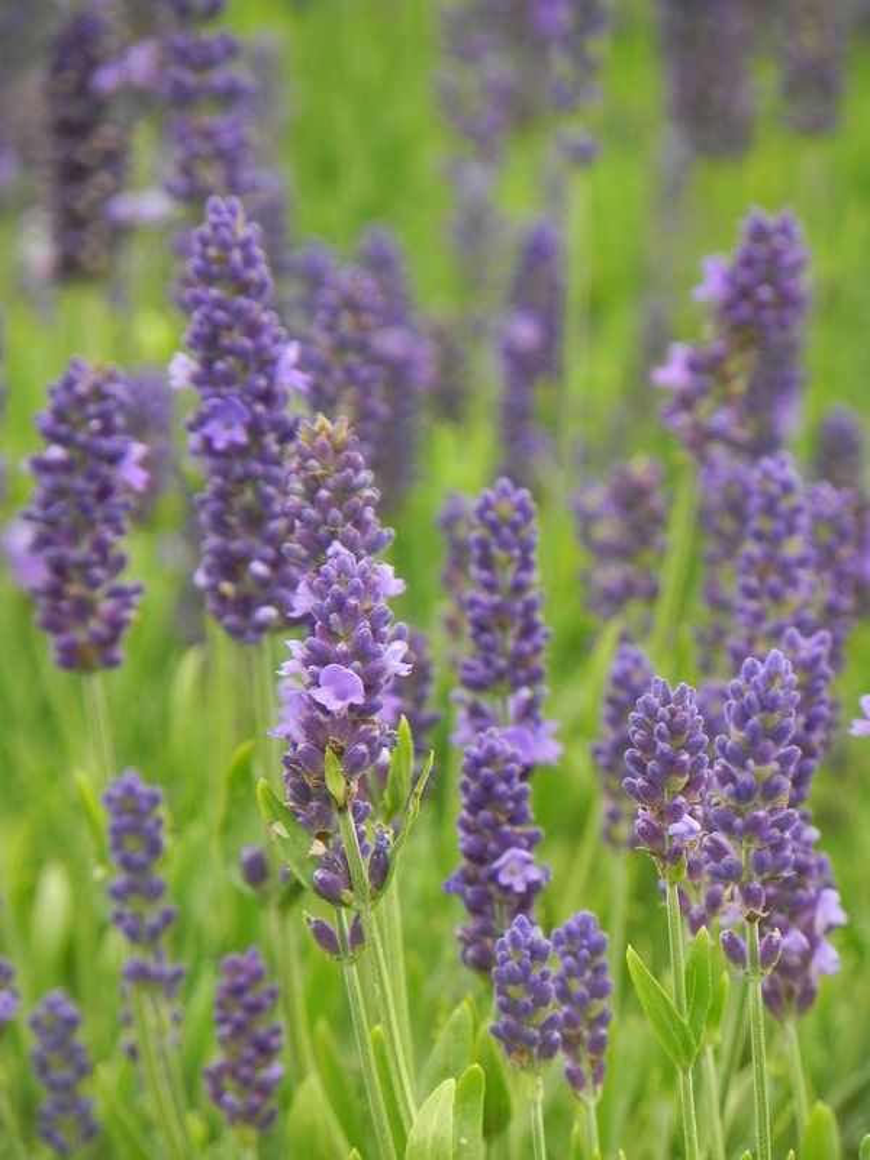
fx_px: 16119
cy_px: 580
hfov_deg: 3.1
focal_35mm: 481
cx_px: 435
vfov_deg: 4.1
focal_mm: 85.6
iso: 160
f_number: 5
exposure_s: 1/160
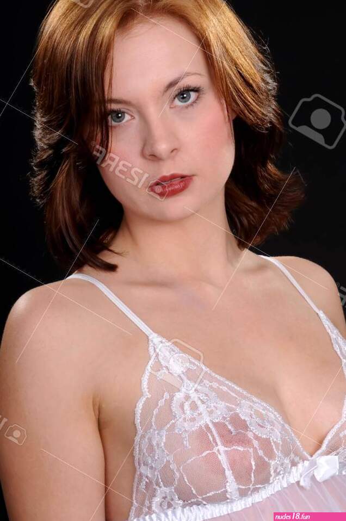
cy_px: 260
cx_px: 173
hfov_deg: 12.1
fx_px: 1626
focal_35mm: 112
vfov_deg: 18.2
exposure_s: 1/250
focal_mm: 75
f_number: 16
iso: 200
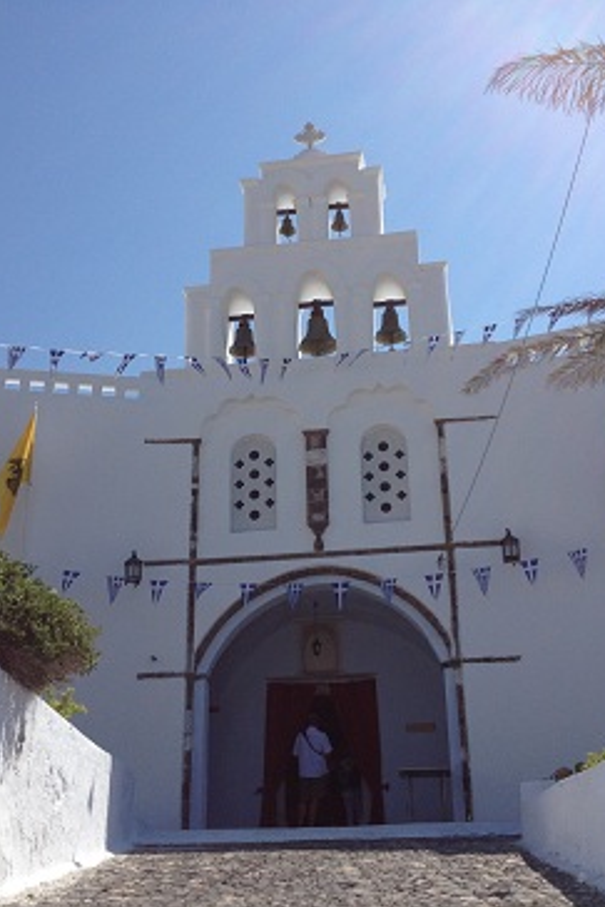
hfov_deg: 27.5
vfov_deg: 40.3
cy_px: 454
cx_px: 286
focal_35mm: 49
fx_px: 1234
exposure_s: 1/3067
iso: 64
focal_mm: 4.28
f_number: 2.4
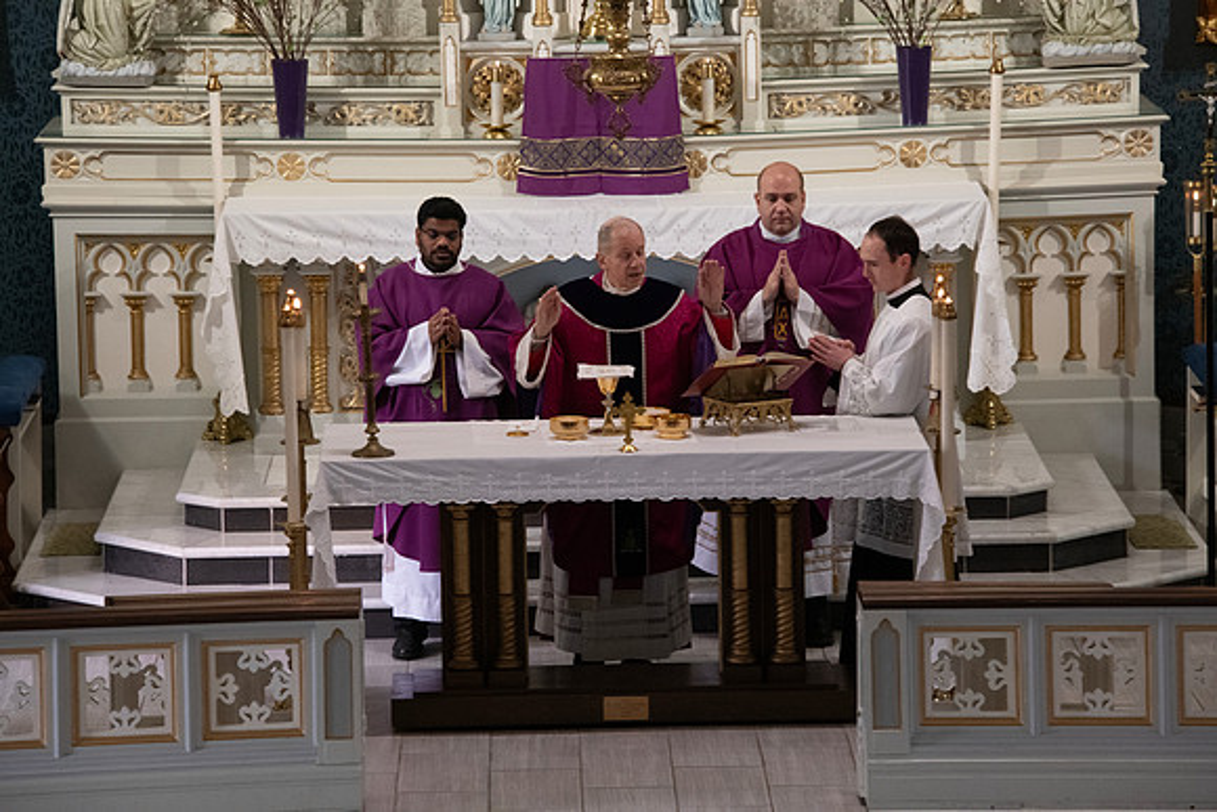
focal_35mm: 180
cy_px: 406
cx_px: 608
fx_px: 6086
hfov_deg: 11.4
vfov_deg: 7.6
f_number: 10
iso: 4000
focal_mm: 180
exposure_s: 1/60
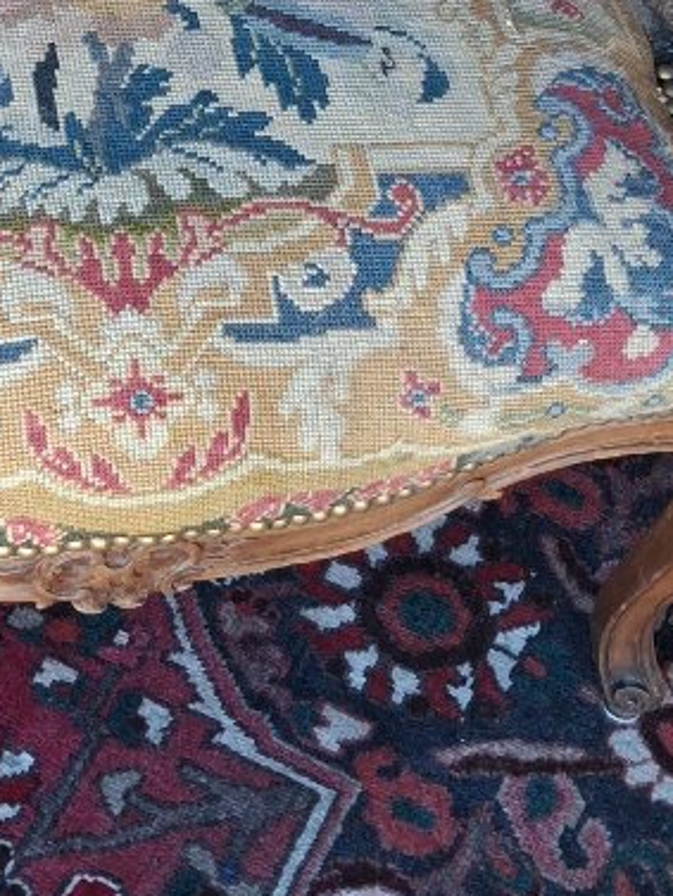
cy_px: -138
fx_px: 2228
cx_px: 86
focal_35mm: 86
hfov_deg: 17.0
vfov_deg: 21.4
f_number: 1.8
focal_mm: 4
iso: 160
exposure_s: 1/100
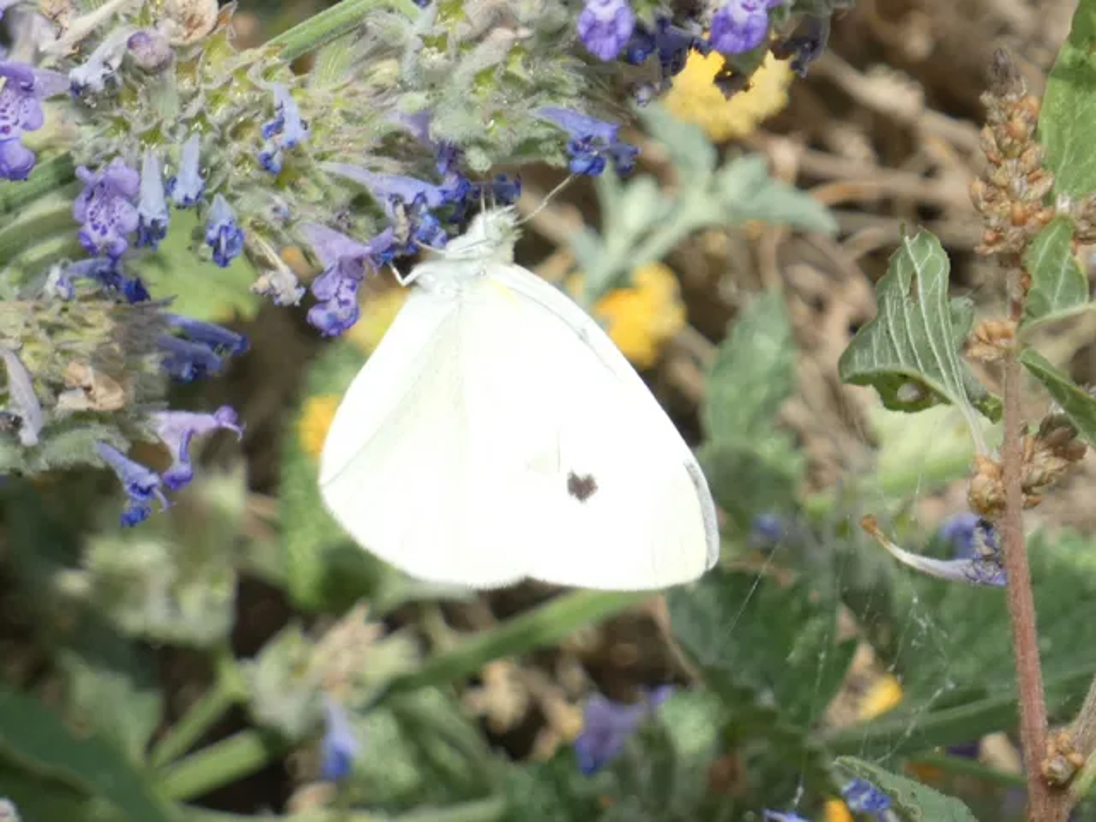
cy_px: 411
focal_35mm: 500
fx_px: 15831
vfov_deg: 3.0
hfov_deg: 4.0
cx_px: 548
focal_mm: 89.5
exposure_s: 1/125
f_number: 5.6
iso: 80
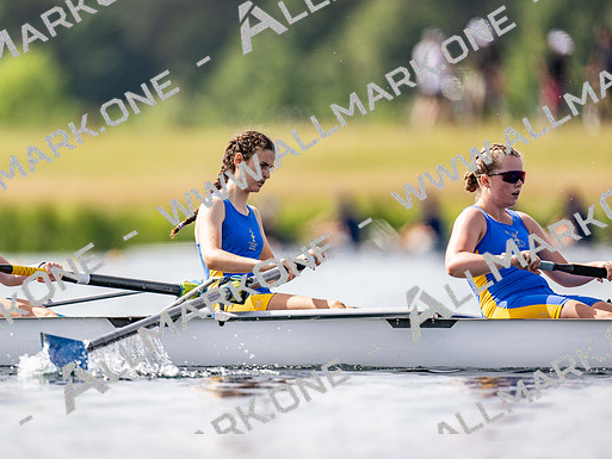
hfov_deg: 3.0
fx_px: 11530
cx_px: 304
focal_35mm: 652
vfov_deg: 2.3
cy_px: 230
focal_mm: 600
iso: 200
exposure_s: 1/2500
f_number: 4
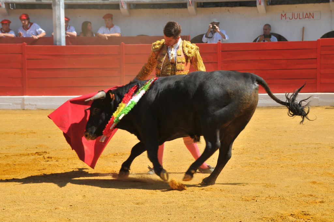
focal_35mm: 142
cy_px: 111
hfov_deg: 14.4
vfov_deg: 9.6
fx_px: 1320
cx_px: 167
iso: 200
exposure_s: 1/350
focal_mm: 95
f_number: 8
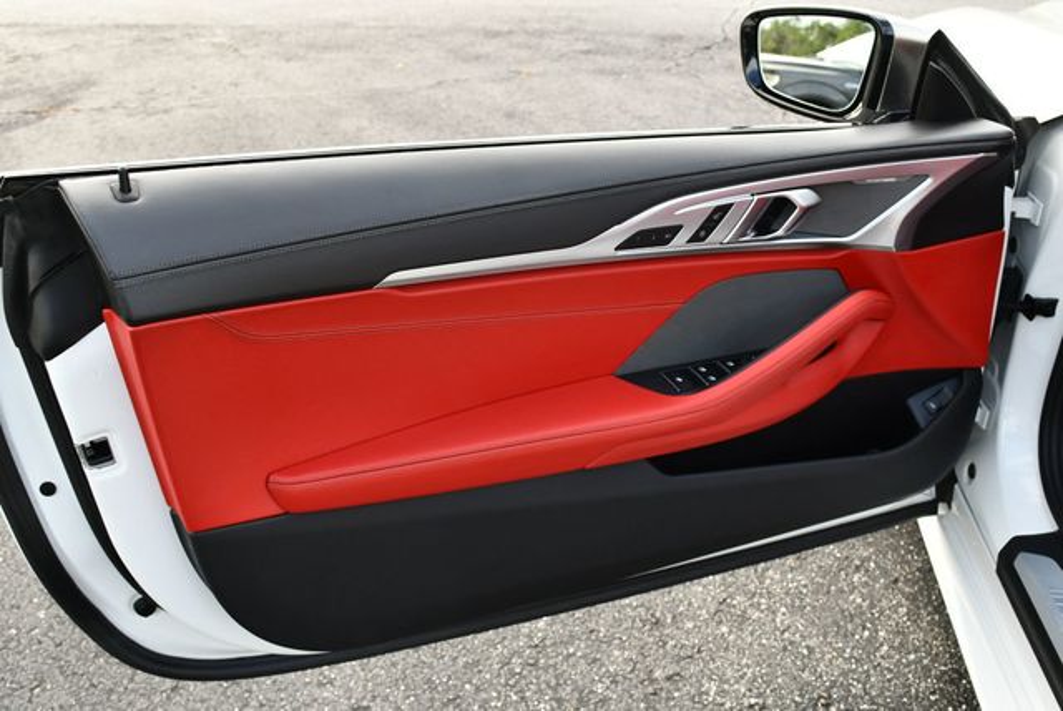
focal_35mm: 36
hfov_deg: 53.1
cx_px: 532
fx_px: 1064
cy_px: 356
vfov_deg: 36.9
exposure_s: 1/250
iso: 400
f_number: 4.5
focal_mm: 18
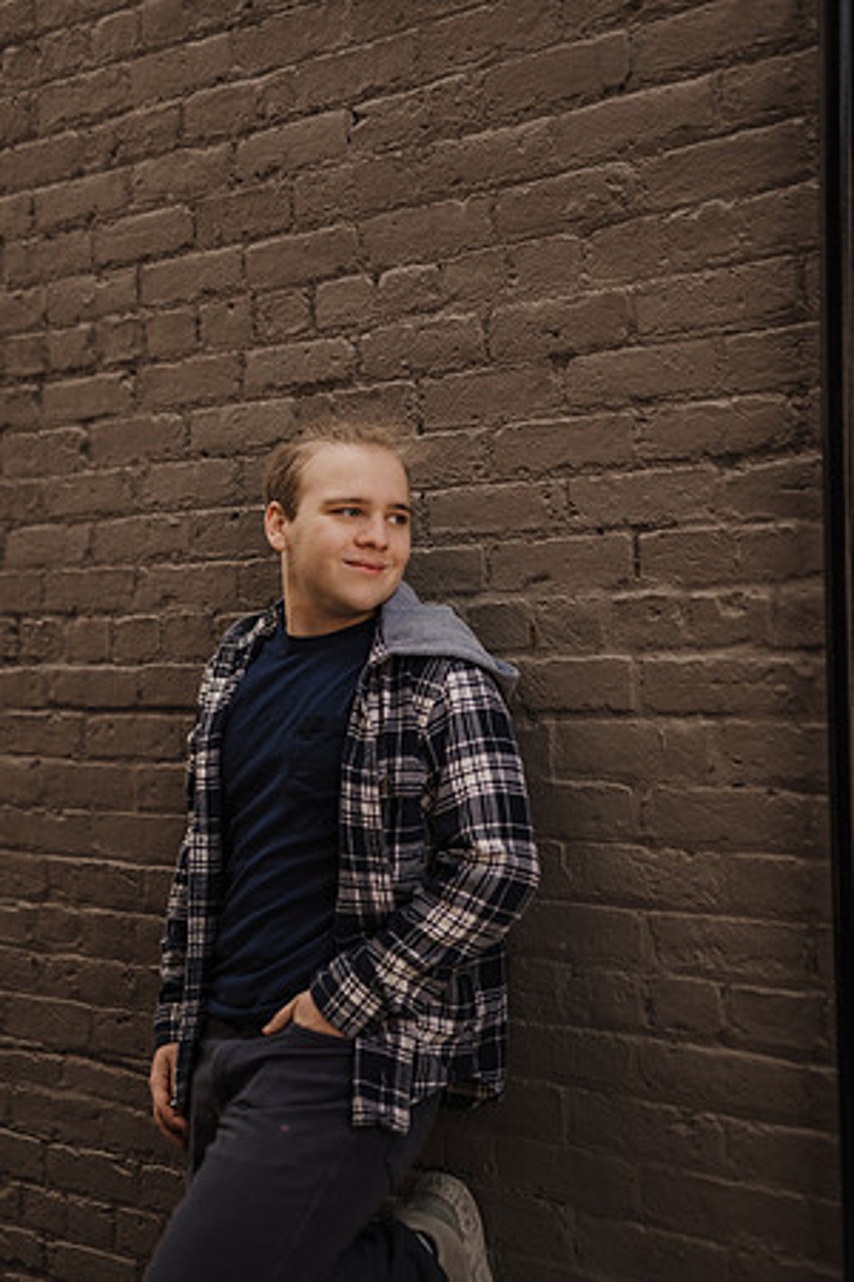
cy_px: 641
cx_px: 427
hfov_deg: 27.0
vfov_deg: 39.6
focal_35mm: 50
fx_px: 1779
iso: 125
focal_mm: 50
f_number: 1.6
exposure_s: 1/640
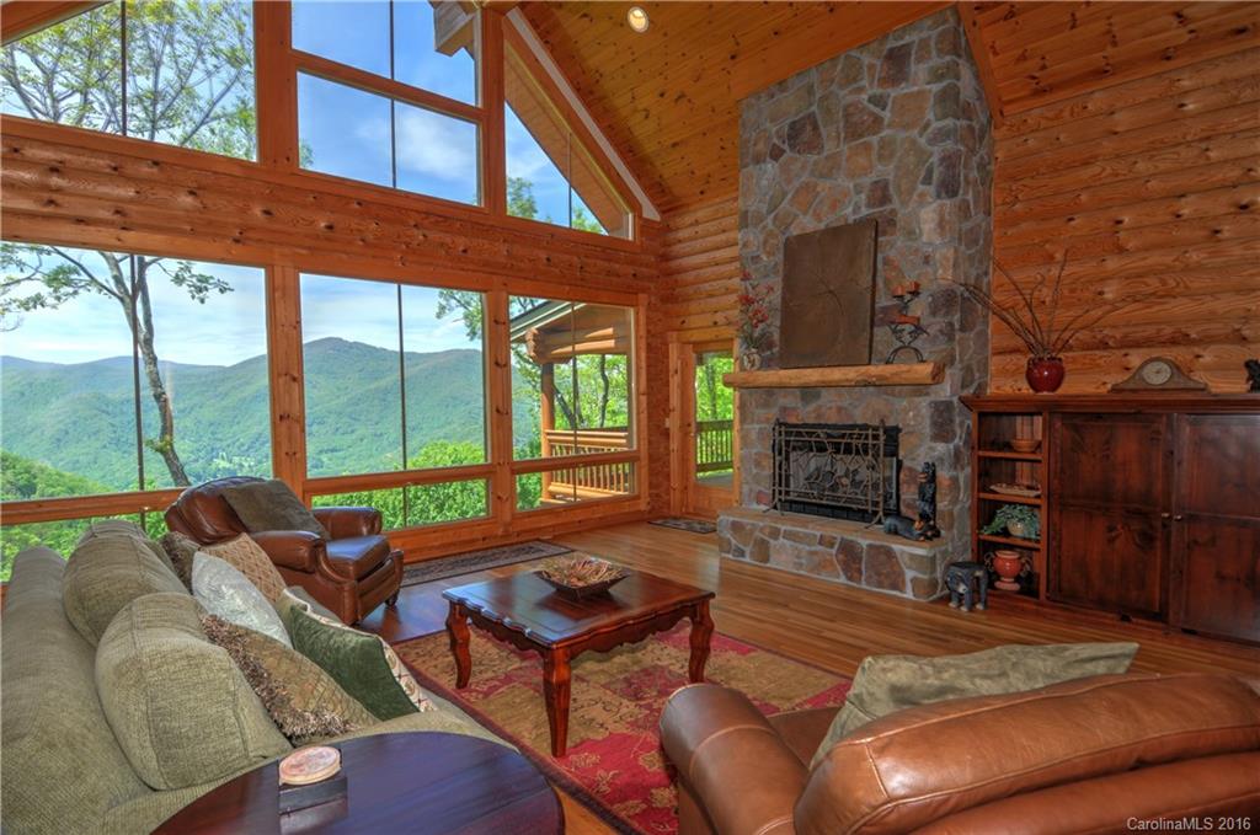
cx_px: 630
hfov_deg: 90.1
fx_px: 629
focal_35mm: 18
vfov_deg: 67.2
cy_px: 418
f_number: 7.1
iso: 400
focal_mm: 12
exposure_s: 1/250
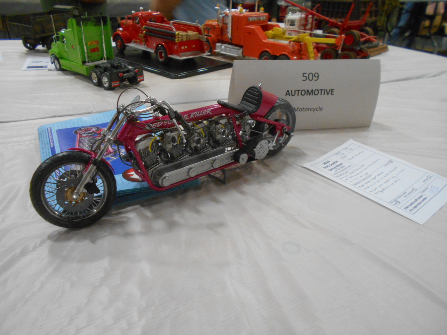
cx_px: 224
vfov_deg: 53.1
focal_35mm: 26
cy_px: 168
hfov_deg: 67.3
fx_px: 336
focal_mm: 4.6
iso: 400
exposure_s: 1/30
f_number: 3.2
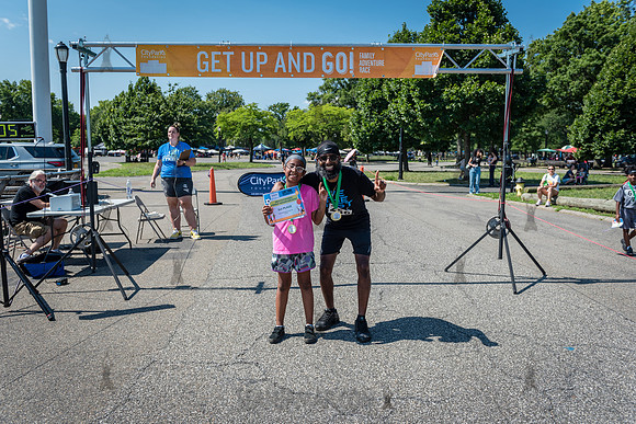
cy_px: 212
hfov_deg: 63.2
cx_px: 318
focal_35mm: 29
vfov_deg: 44.7
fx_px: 517
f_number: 4
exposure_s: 1/1600
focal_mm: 29
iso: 200
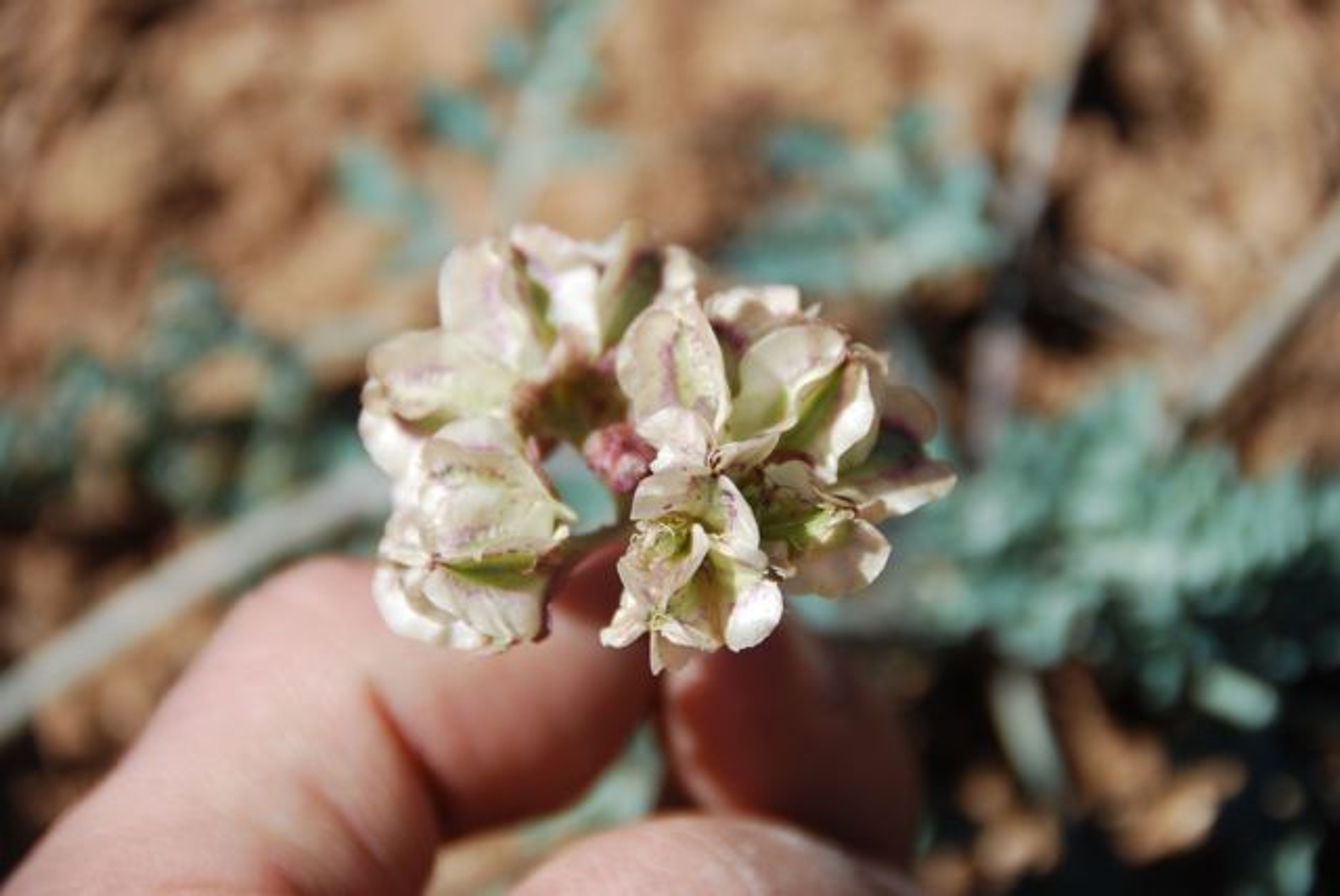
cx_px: 670
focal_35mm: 300
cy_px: 448
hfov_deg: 6.9
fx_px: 11177
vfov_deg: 4.6
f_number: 5.6
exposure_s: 1/1000
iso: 200
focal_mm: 200
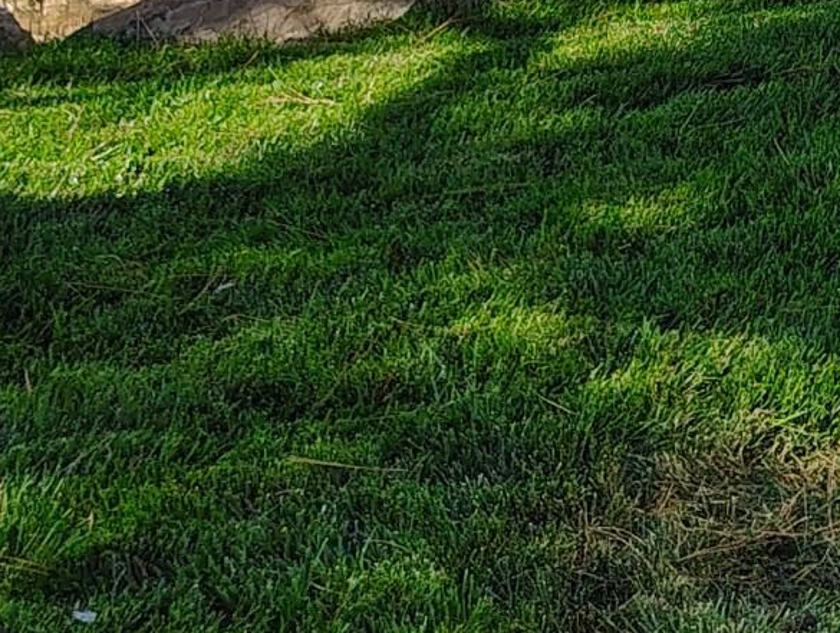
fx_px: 2990
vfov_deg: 10.7
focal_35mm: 123
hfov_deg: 14.7
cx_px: 1337
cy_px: -775
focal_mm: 5.56
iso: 100
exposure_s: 1/476
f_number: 1.8
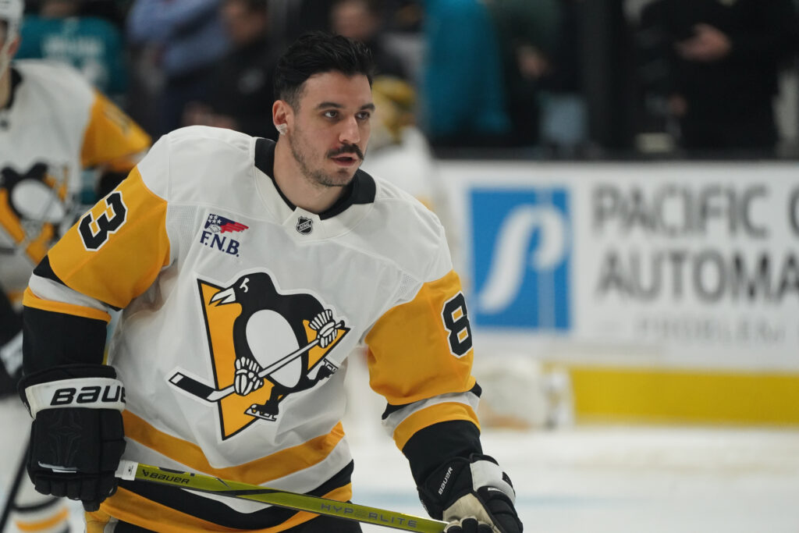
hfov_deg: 5.2
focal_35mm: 400
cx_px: 400
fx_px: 8878
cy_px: 266
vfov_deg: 3.4
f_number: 5.6
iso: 6400
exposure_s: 1/2000
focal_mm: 400
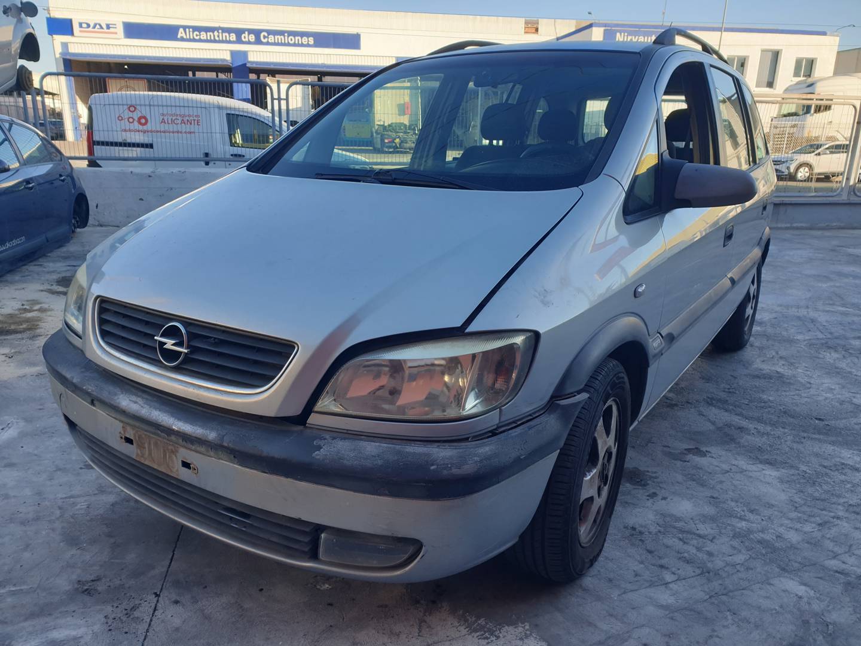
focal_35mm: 26
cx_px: 430
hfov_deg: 67.3
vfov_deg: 53.1
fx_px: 647
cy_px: 323
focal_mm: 4.3
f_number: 2.4
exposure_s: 1/319
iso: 50
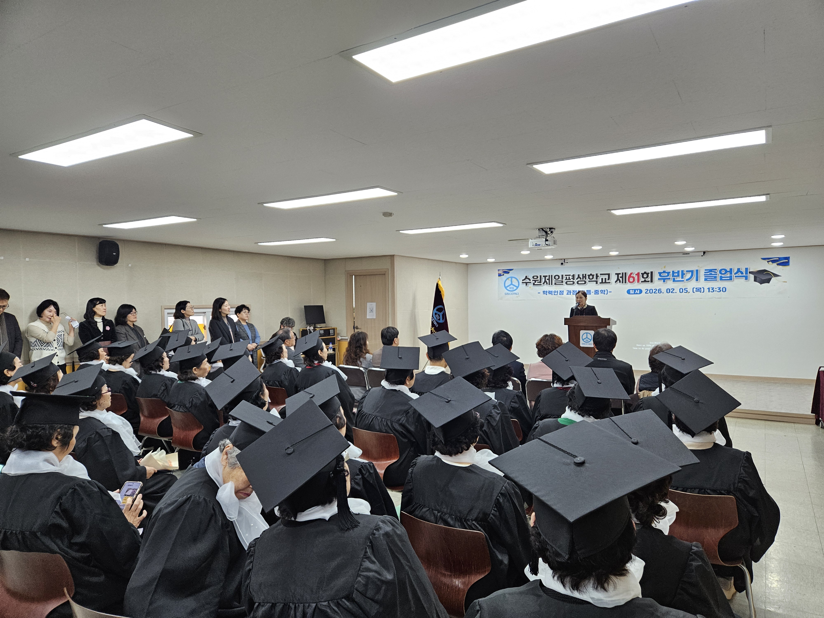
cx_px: 412
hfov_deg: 73.9
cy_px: 309
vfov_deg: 58.9
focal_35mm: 23
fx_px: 547
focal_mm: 5.4
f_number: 1.8
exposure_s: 1/170
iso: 250
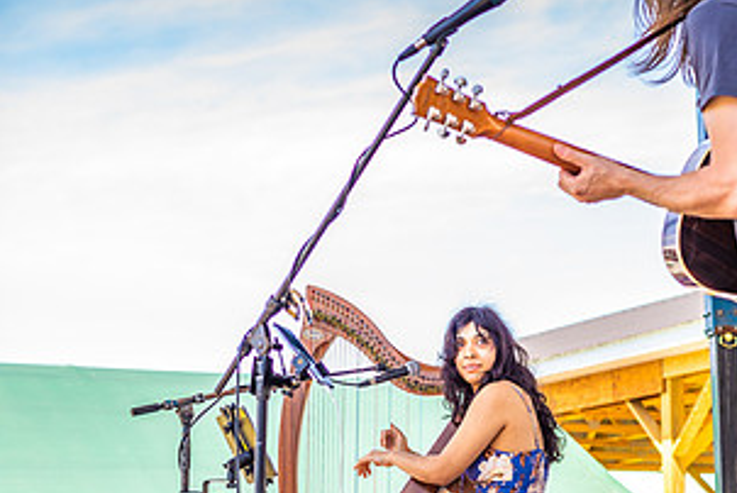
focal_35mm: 96
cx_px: 412
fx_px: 1967
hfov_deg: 21.2
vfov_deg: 14.2
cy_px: 350
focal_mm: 50
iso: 100
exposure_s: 1/250
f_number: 4
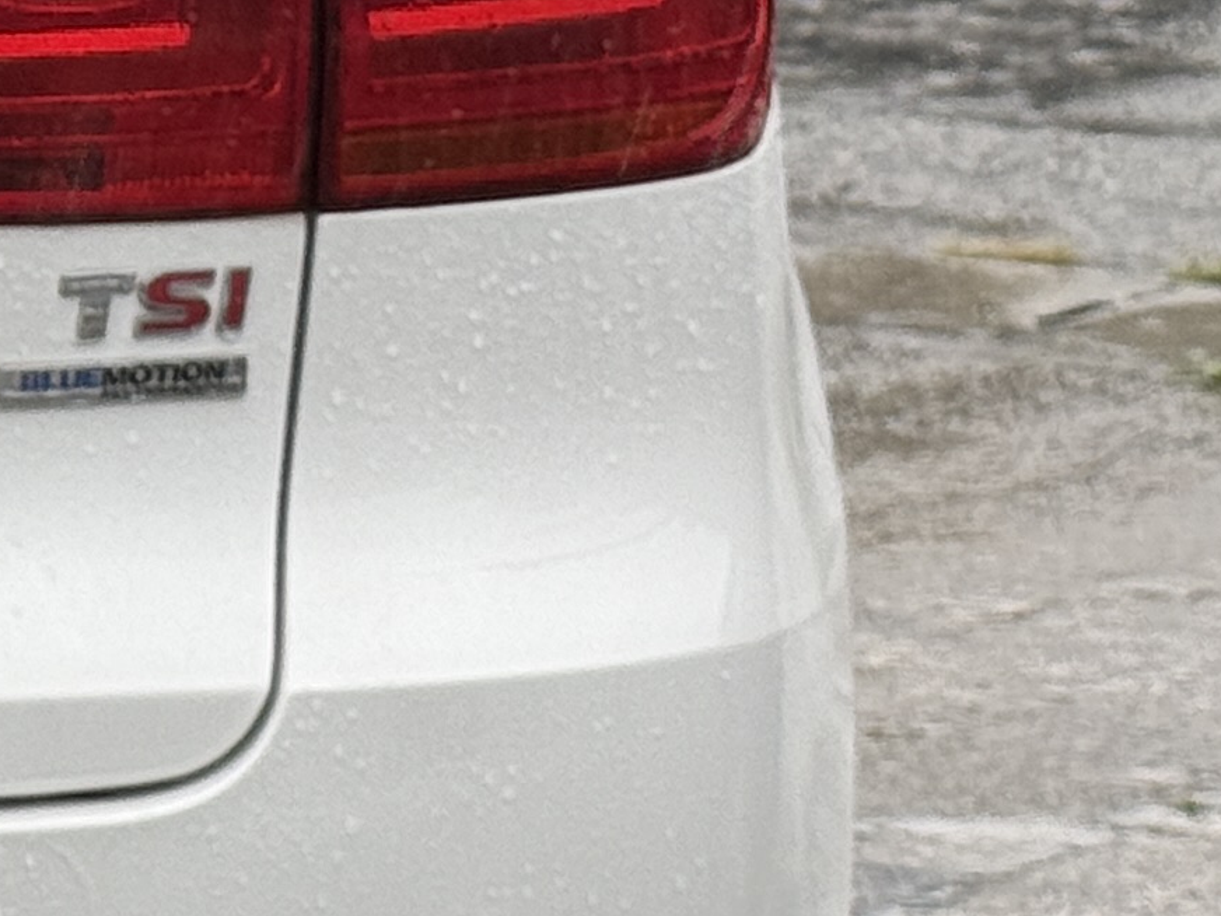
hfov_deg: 8.4
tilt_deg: -8.5
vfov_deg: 6.7
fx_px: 7831
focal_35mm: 222
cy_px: 144
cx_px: -1250
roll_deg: +1.2
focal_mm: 6.76
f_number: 1.78
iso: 50
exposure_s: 1/188
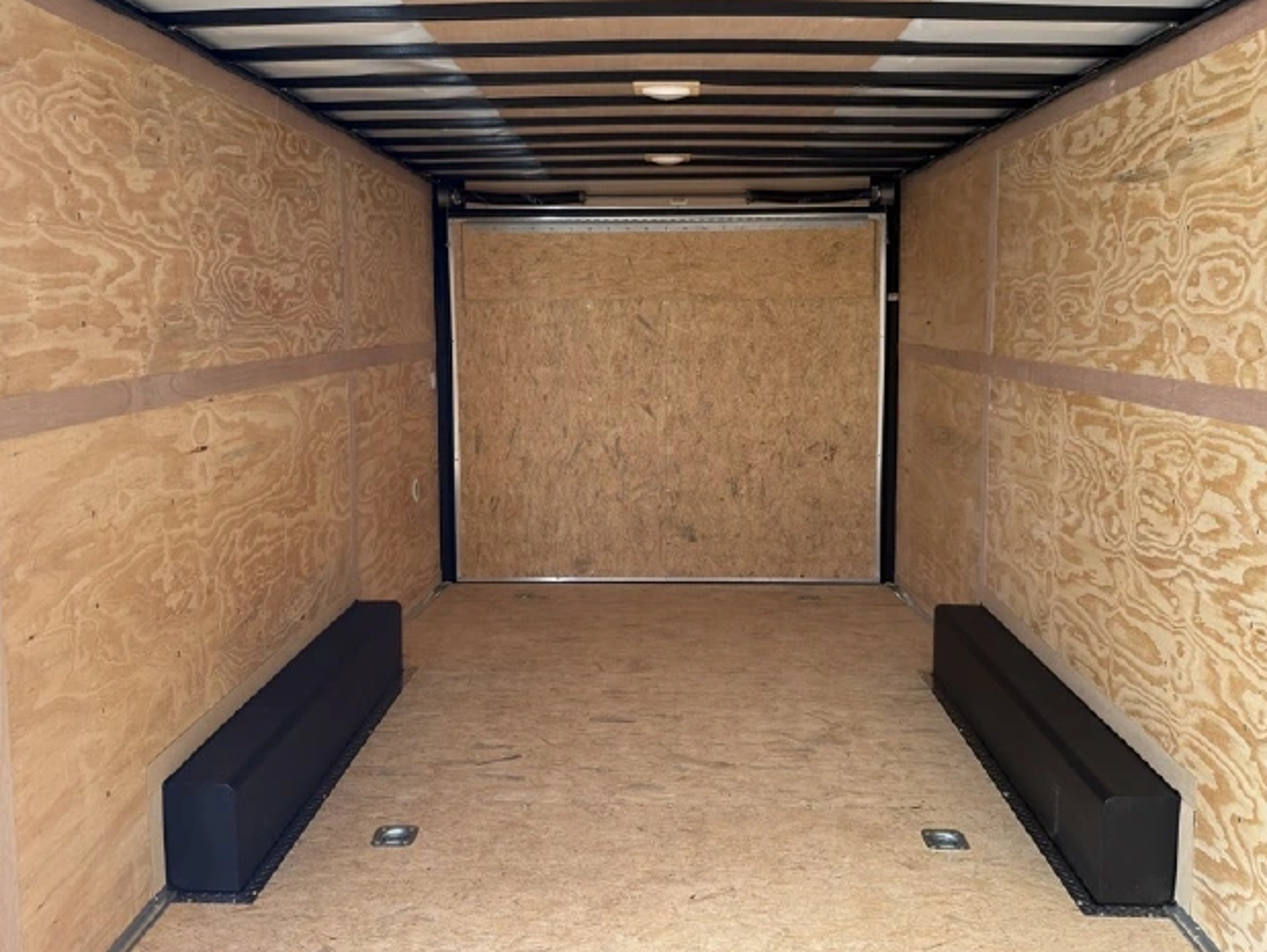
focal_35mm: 31
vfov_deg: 45.4
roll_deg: +0.9
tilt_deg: -7.0
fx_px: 1135
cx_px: 641
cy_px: 428
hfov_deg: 58.3
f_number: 1.78
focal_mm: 6.76
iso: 125
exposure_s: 1/121
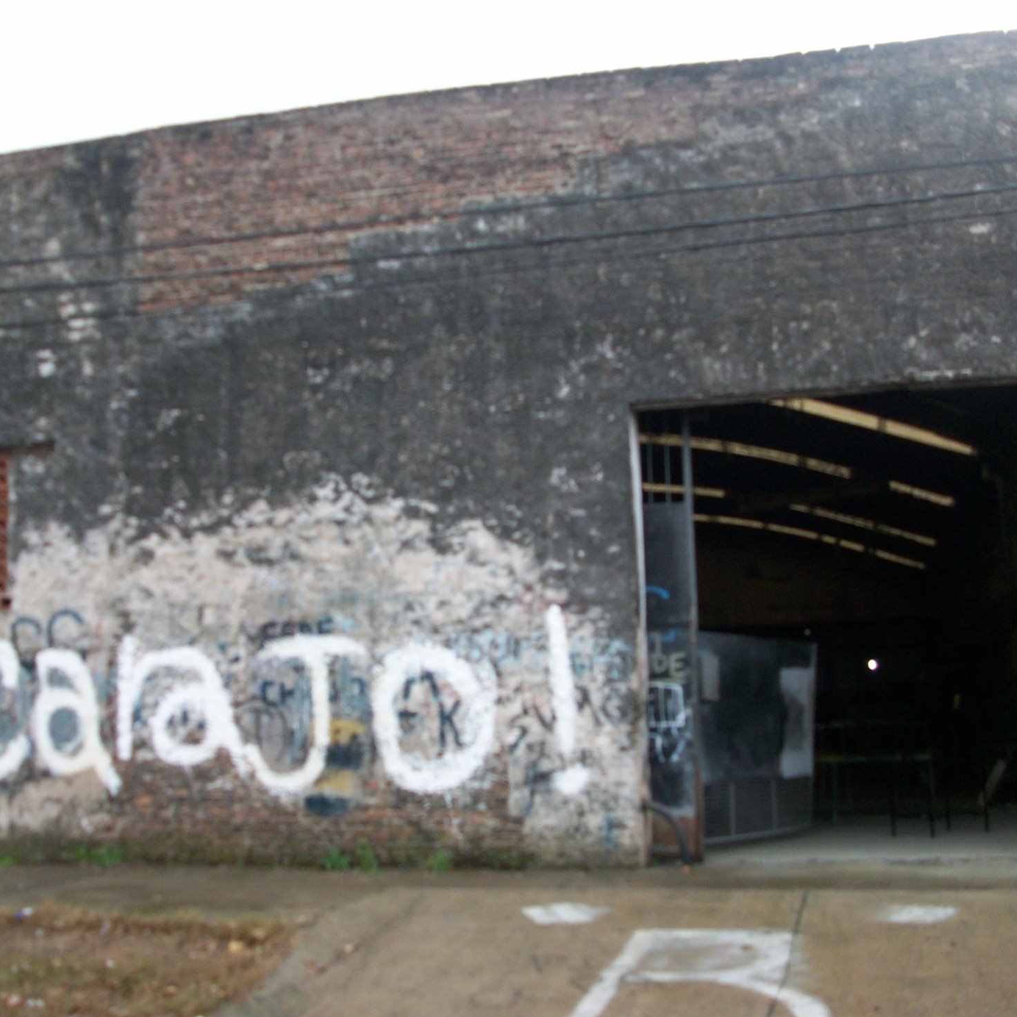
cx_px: 465
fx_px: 1396
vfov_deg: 40.0
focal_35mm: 42
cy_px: 524
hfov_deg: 40.0
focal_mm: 5.7
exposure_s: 1/126
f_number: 2.8
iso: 64
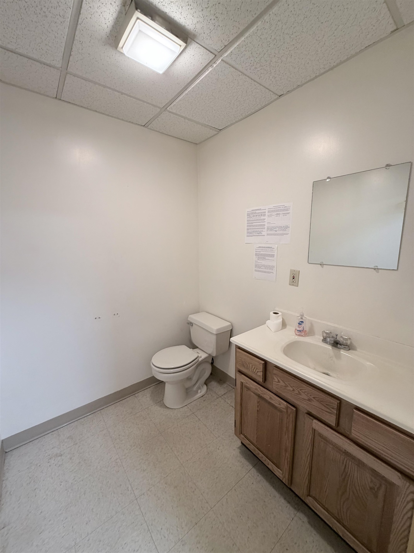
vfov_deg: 102.1
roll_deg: +0.6
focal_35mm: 14
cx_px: 207
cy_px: 276
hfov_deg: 85.7
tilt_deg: -11.6
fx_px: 223
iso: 200
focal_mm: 2.22
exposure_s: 1/60
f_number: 2.2
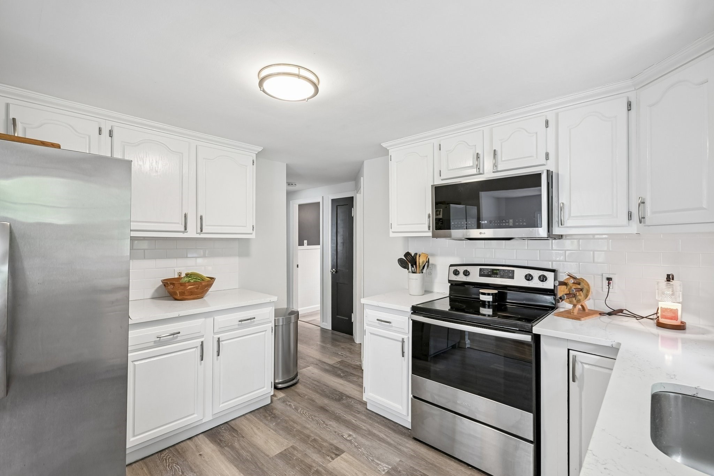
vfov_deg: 73.7
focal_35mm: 16
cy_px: 238
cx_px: 357
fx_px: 317
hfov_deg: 96.7
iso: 400
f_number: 8
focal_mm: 16
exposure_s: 1/8
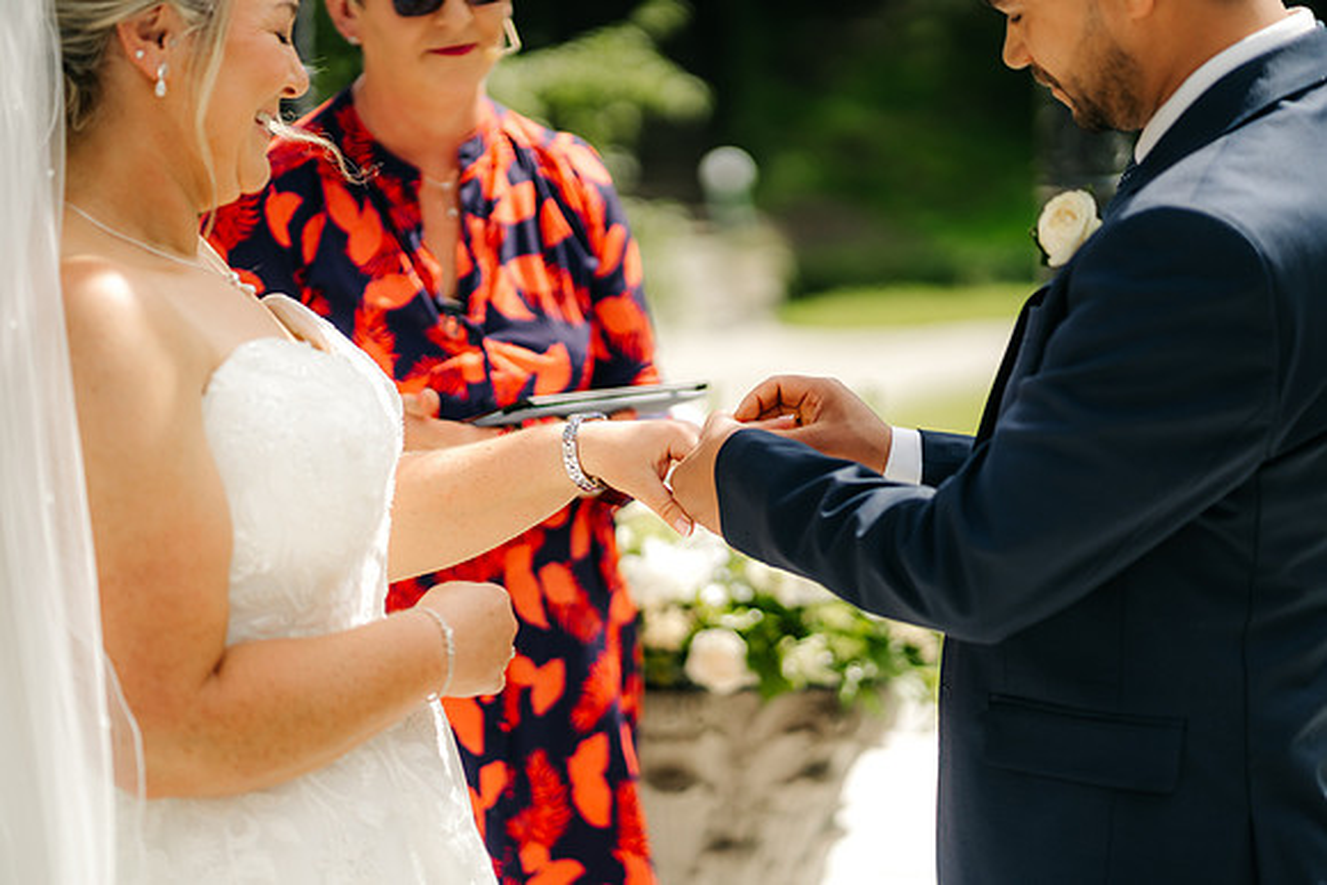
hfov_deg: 23.9
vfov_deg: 16.1
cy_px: 442
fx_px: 3134
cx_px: 664
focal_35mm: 85
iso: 100
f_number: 2
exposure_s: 1/4000
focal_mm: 85
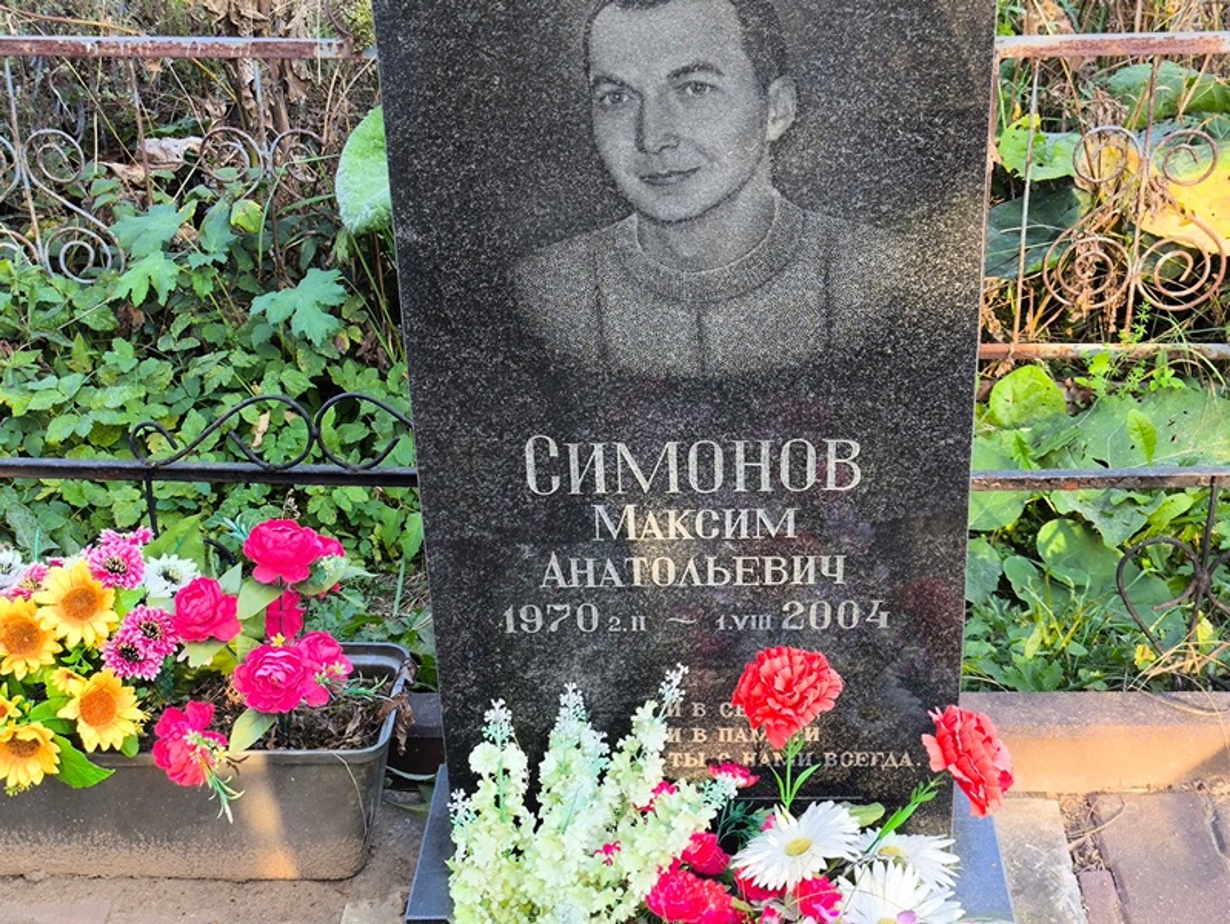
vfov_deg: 29.1
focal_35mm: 50
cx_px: 615
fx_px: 1777
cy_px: 462
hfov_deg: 38.2
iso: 64
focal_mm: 4.71
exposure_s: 1/120
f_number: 1.7
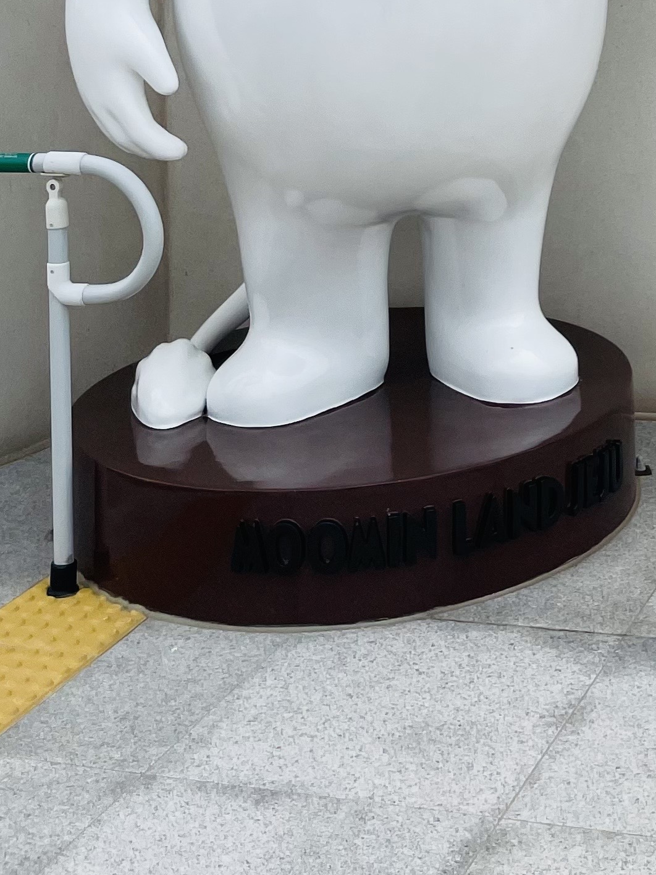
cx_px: 697
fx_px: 1871
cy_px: -254
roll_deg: +2.1
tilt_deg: +2.7
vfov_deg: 23.4
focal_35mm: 74
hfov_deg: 19.2
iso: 32
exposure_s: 1/3610
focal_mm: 4.2
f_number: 1.6
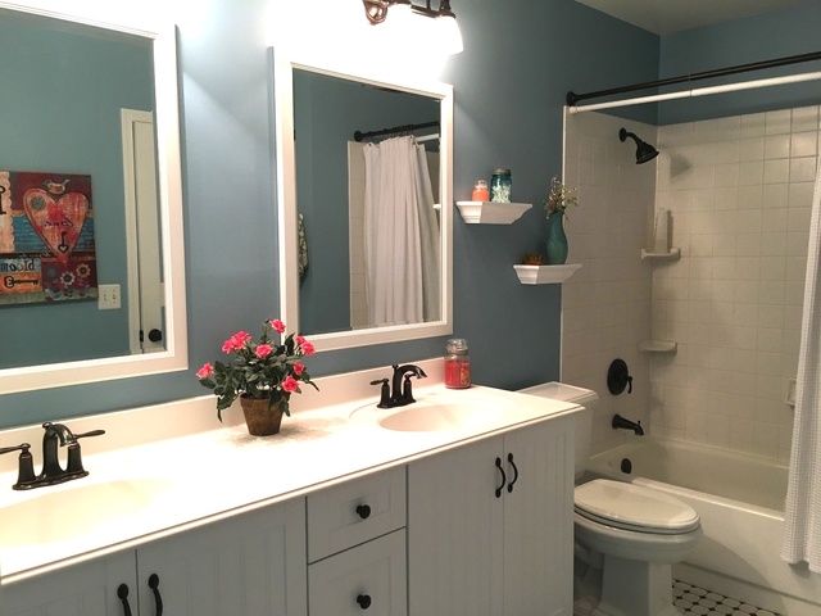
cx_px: 410
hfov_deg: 61.7
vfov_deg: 48.2
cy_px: 308
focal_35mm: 29
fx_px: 688
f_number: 2.2
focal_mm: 4.15
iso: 100
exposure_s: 1/30
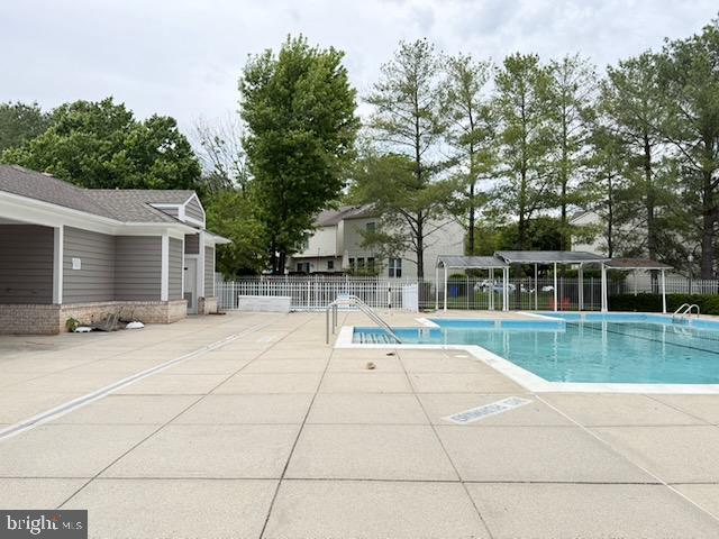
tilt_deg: +1.5
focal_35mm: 24
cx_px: 360
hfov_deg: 71.6
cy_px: 270
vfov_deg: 56.8
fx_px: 498
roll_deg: -1.1
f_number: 1.78
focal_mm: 6.76
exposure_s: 1/2907
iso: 100
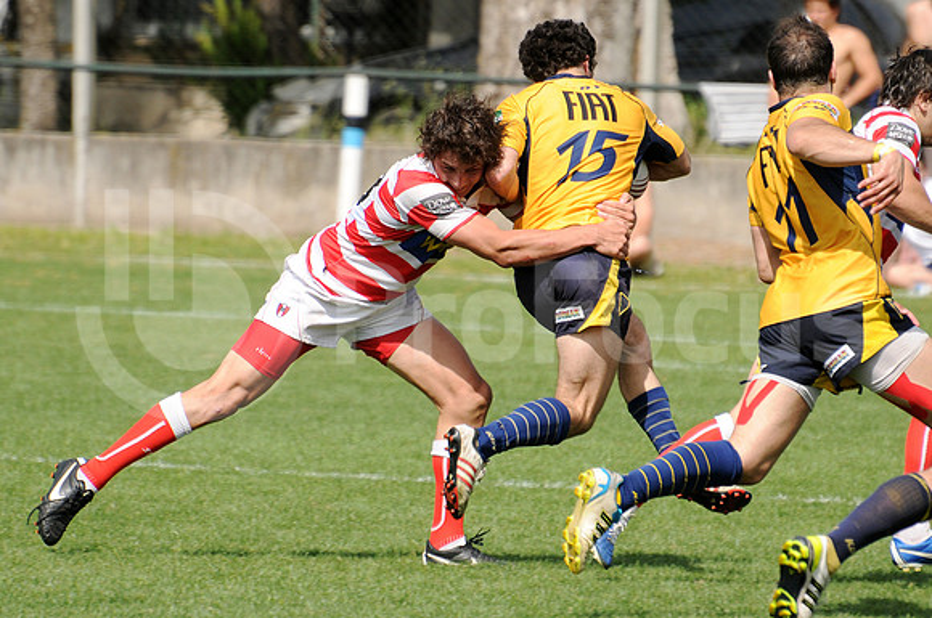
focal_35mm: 450
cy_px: 309
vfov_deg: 3.0
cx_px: 466
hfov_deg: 4.6
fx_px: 11634
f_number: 5.6
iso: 250
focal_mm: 300
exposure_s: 1/800
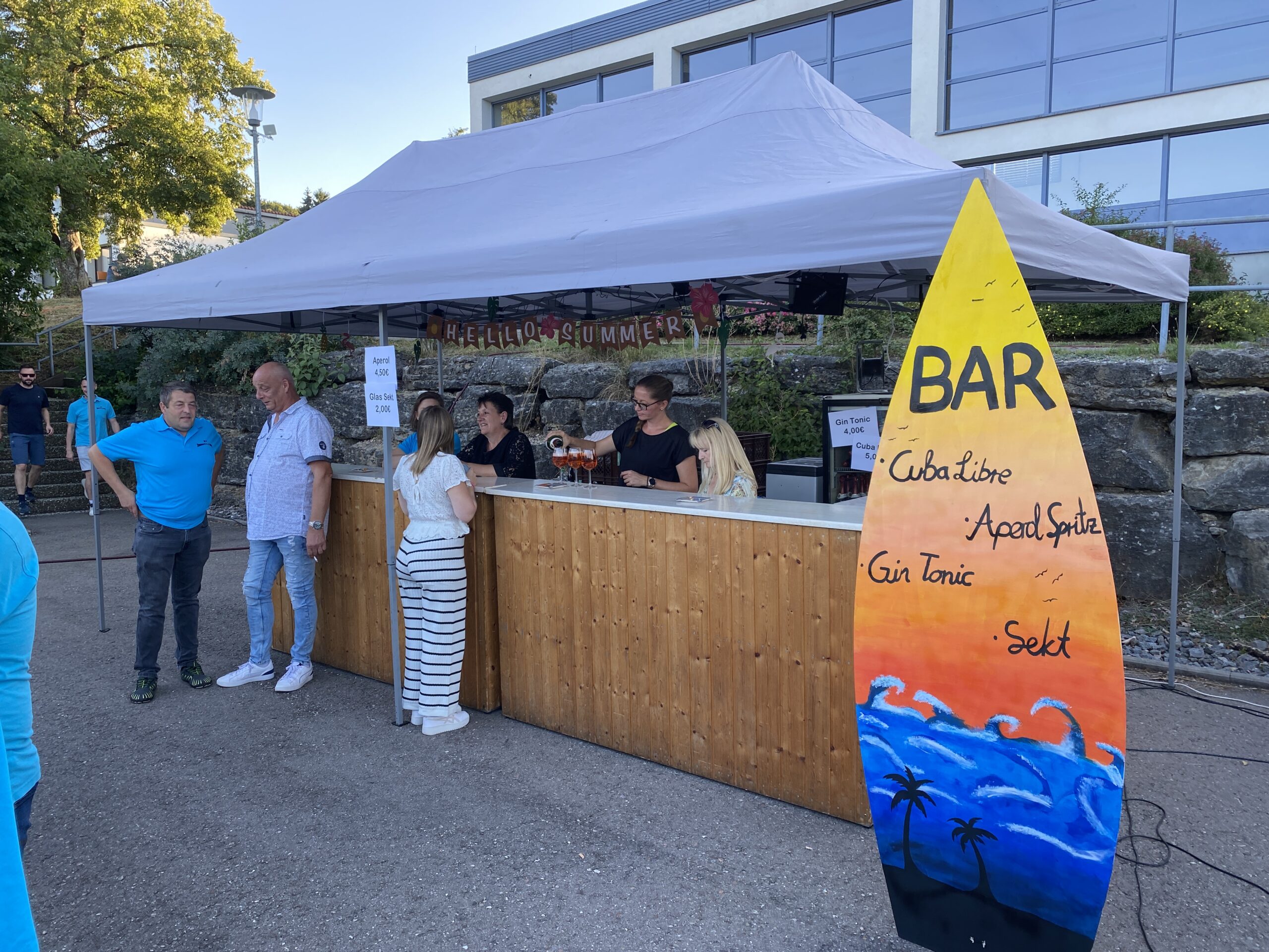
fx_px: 953
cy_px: 476
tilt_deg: -3.8
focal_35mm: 26
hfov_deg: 67.3
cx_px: 634
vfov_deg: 53.1
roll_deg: +0.1
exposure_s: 1/149
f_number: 1.8
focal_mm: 4.25
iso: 32
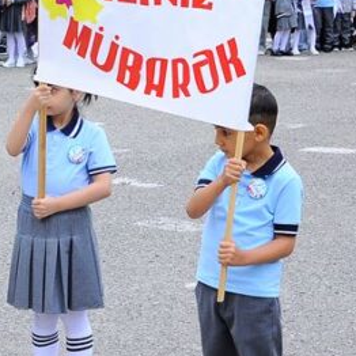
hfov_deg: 11.8
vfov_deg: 12.5
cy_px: 125
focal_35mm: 140
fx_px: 1629
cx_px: -219
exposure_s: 1/160
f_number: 7.1
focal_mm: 32
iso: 400
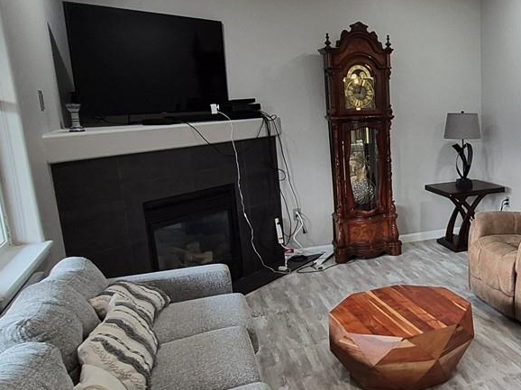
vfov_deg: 39.6
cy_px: 204
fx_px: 542
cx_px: 470
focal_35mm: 36
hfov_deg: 46.3
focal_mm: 1.74
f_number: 2.2
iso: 250
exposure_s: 1/60
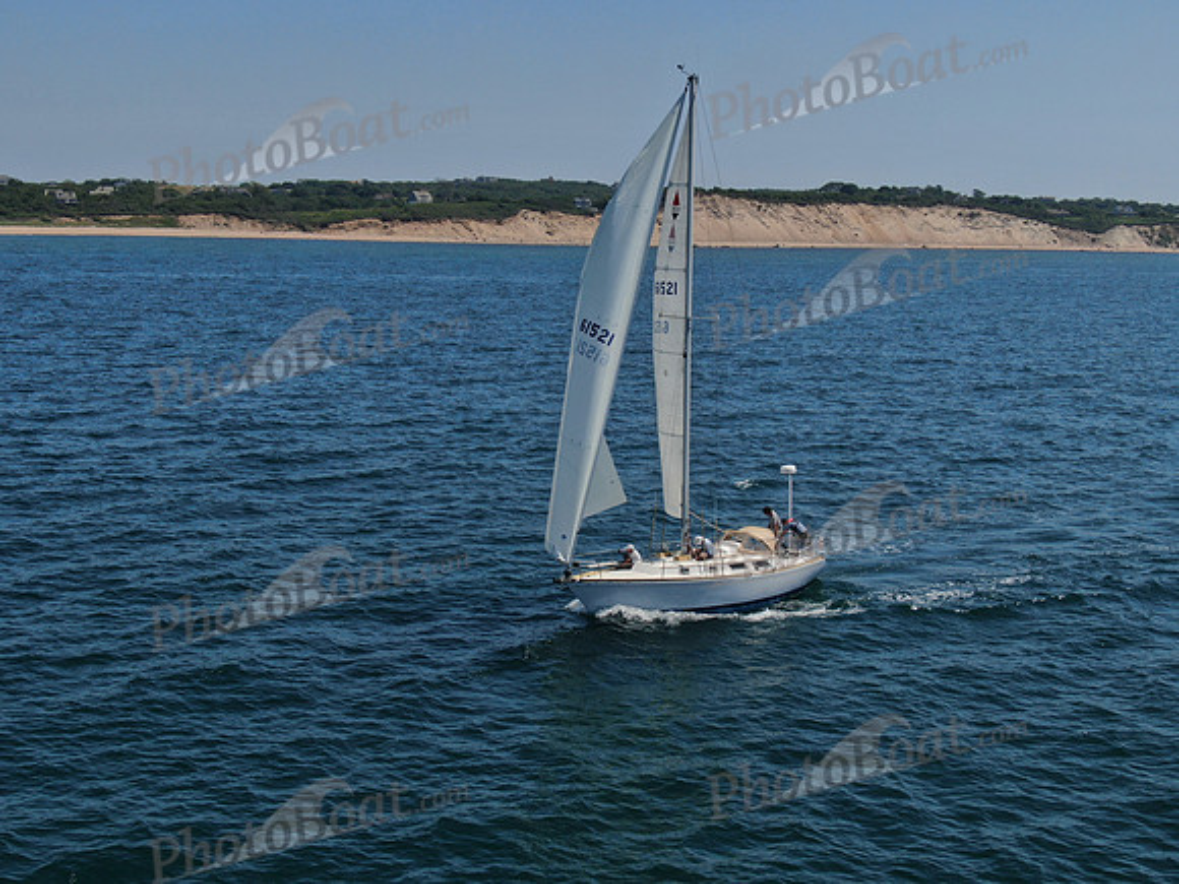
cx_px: 590
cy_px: 442
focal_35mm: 48
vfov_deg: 30.3
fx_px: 1635
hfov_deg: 39.7
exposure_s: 1/1600
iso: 100
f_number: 3.8
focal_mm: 8.6
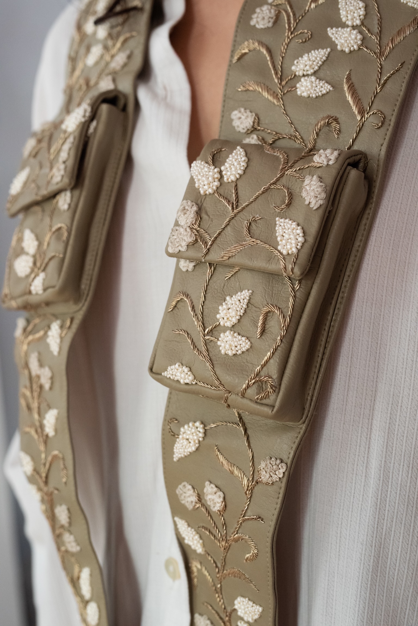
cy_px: 313
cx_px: 209
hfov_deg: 27.0
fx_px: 870
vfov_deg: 39.6
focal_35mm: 50
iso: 3200
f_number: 5.6
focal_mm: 50
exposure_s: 1/80
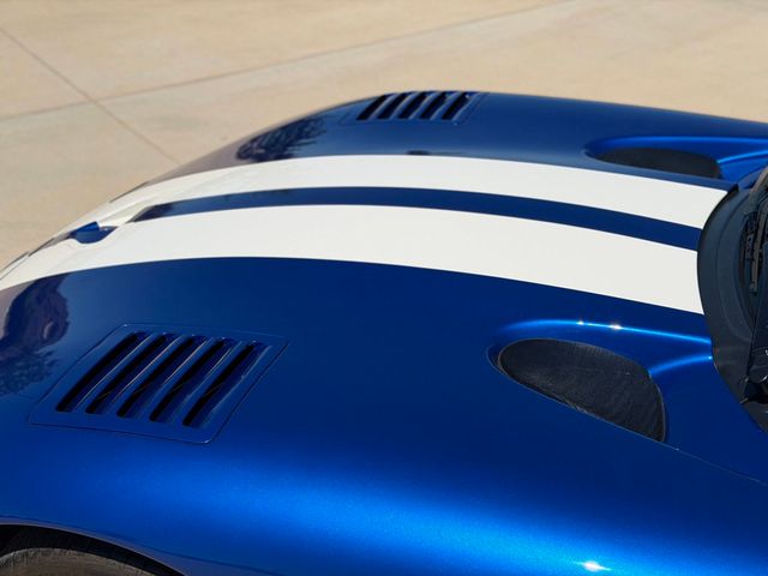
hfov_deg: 39.7
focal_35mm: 48
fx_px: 1065
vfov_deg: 30.3
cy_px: 288
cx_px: 384
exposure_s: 1/13333
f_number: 1.78
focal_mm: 6.76
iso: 64
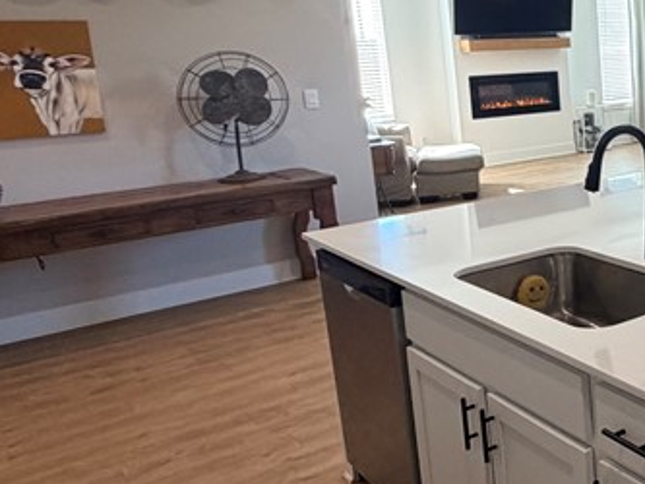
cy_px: 184
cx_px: 759
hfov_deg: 35.3
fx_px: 802
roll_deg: +1.8
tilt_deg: -11.0
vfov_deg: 33.5
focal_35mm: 43
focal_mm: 2.22
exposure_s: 1/120
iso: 250
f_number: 2.2
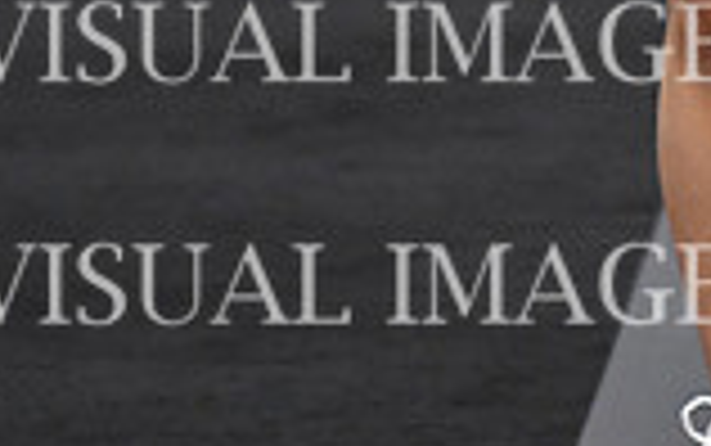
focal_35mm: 1121
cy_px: -563
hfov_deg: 1.9
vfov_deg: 1.2
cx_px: 740
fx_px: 21737
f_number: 2.8
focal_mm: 200
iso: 5000
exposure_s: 1/800
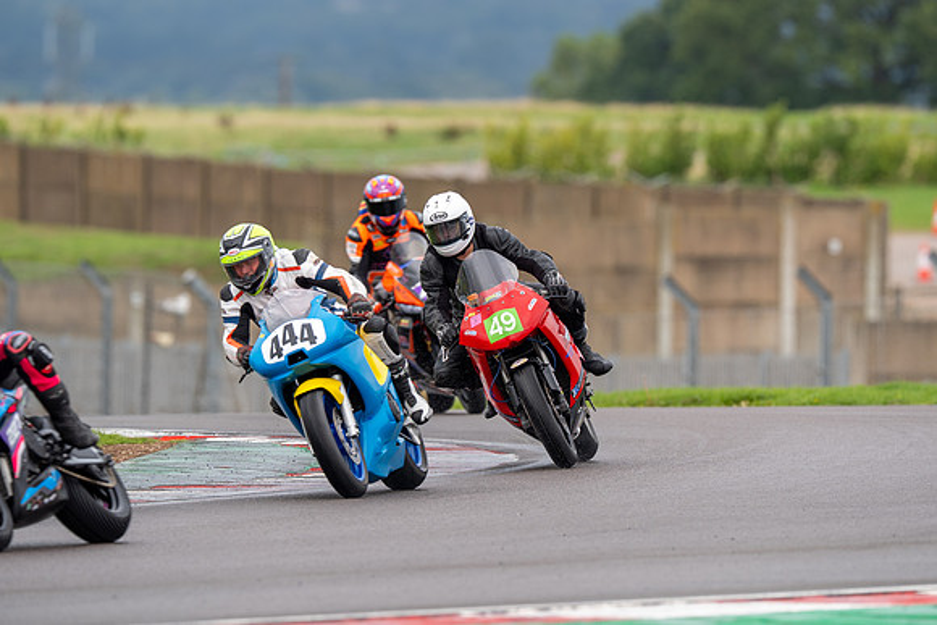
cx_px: 517
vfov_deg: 2.1
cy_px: 280
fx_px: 17241
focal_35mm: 662
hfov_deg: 3.1
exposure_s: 1/400
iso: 125
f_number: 6.3
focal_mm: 600
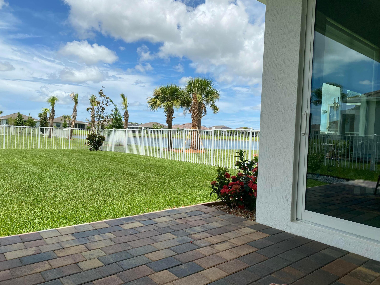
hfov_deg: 67.3
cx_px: 190
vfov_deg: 53.1
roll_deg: -2.7
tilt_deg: -0.7
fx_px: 285
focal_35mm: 26
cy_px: 142
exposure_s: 1/3984
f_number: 1.8
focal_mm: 4.25
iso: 32
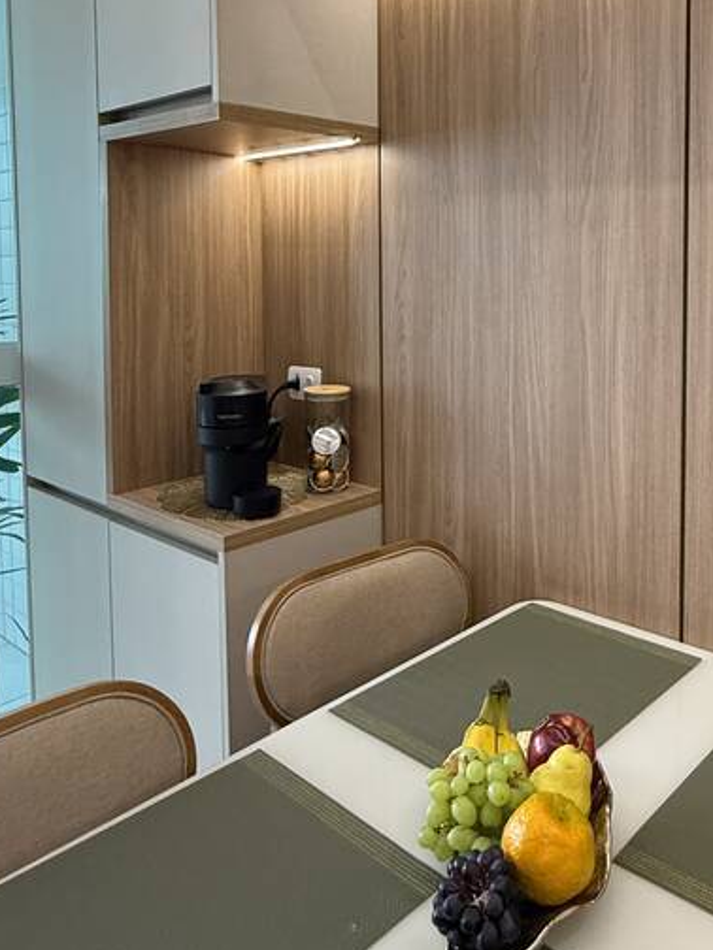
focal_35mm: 30
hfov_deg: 45.8
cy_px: 319
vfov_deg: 58.6
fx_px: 824
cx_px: 498
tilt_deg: -3.4
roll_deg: +0.0
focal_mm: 2.22
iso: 500
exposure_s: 1/120
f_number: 2.2
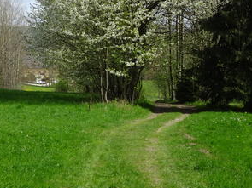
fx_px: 648
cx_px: 76
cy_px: -10
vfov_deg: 16.2
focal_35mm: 89
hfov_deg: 21.9
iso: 80
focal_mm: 7.05
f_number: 4
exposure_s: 1/500
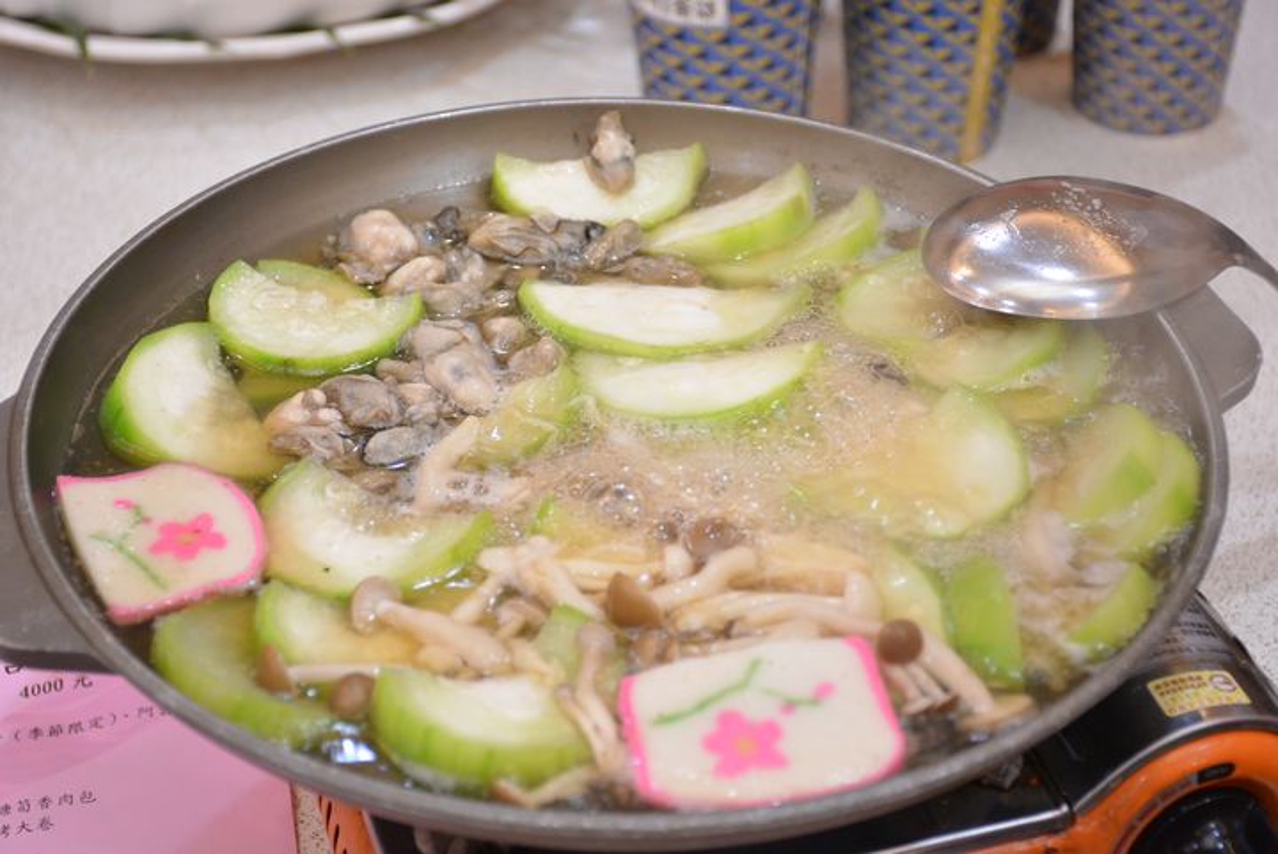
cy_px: 427
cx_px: 639
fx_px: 2557
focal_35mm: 72
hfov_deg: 28.1
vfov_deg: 19.0
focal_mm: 48
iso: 1250
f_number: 4.5
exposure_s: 1/80
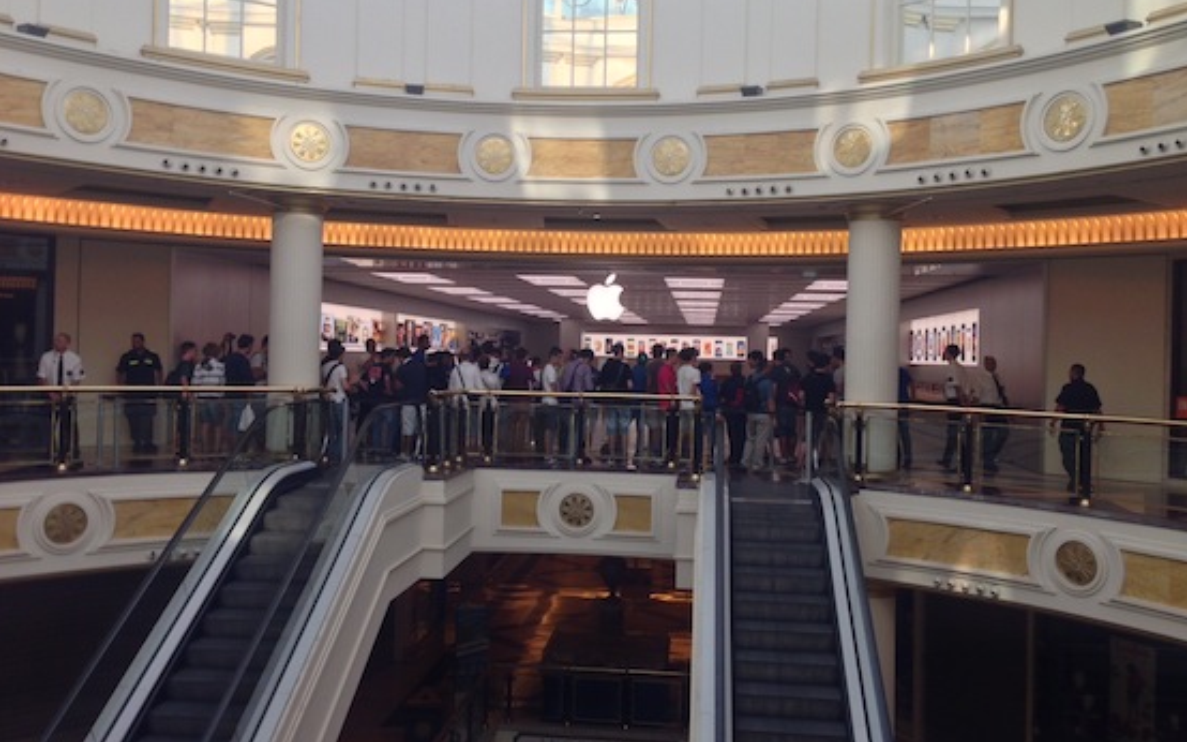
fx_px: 1164
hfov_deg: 54.0
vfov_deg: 35.3
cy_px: 345
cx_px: 606
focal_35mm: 36
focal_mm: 4.12
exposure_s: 1/120
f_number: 2.4
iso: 80
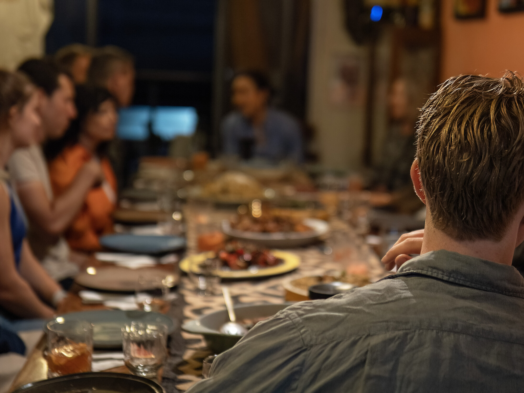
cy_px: 196
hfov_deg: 32.2
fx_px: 908
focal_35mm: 60
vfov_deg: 24.4
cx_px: 262
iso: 1000
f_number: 1.4
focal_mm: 30
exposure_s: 1/250
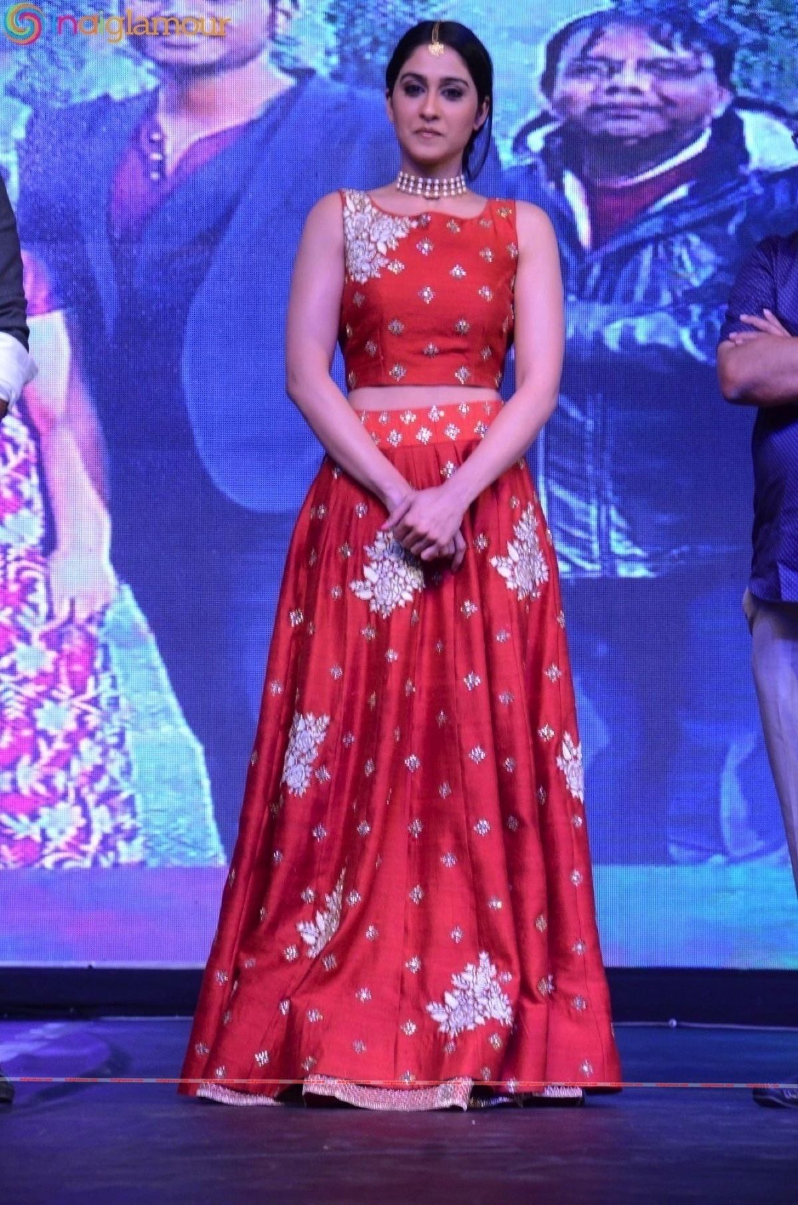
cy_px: 602
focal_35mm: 158
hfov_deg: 8.7
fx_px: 5259
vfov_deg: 13.1
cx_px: 399
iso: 2500
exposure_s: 1/125
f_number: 5.6
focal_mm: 105
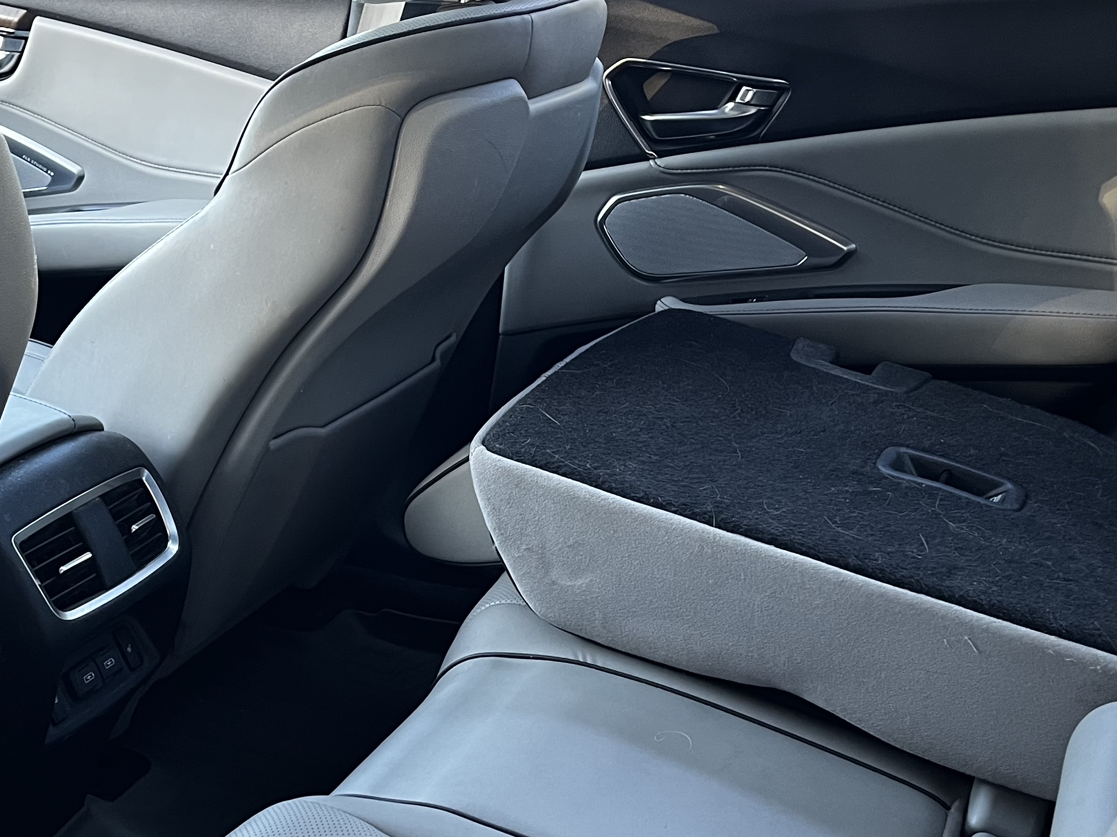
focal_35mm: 50
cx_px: 394
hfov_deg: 37.9
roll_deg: -0.7
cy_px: 587
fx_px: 1613
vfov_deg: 28.8
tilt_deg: -23.6
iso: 200
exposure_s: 1/60
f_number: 1.6
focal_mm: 5.1
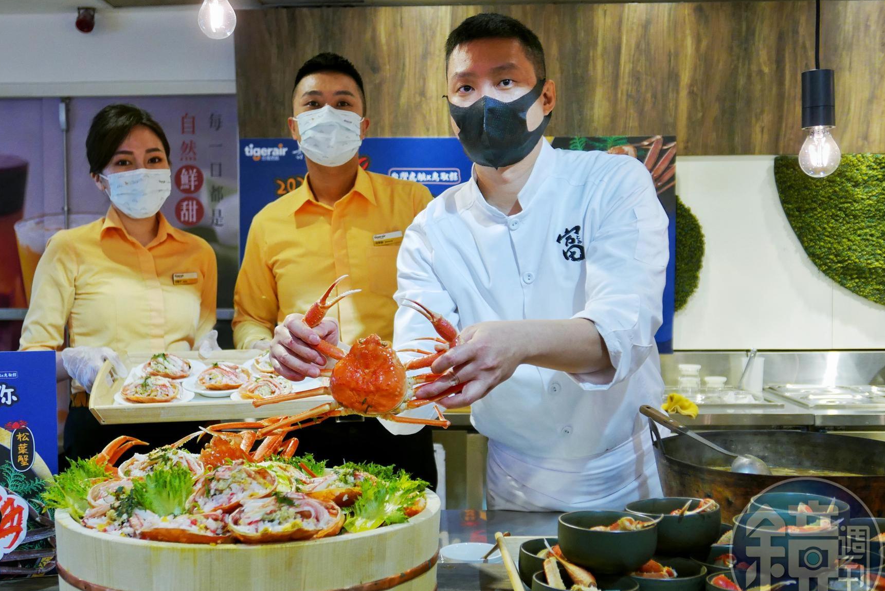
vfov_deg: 31.2
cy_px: 313
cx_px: 395
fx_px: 1058
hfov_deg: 45.3
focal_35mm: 43
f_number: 2.4
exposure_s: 1/80
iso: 320
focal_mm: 16.5
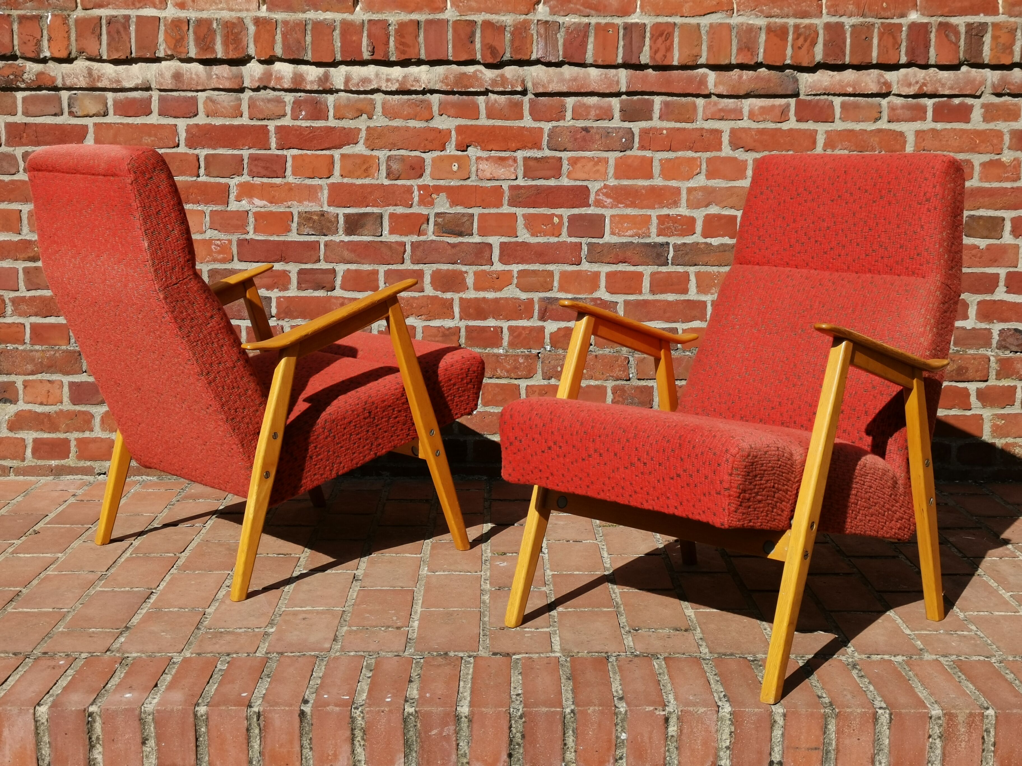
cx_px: 511
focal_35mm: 51
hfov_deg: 37.5
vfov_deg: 28.6
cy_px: 383
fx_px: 1506
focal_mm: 5.58
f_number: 1.8
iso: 50
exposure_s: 1/2994
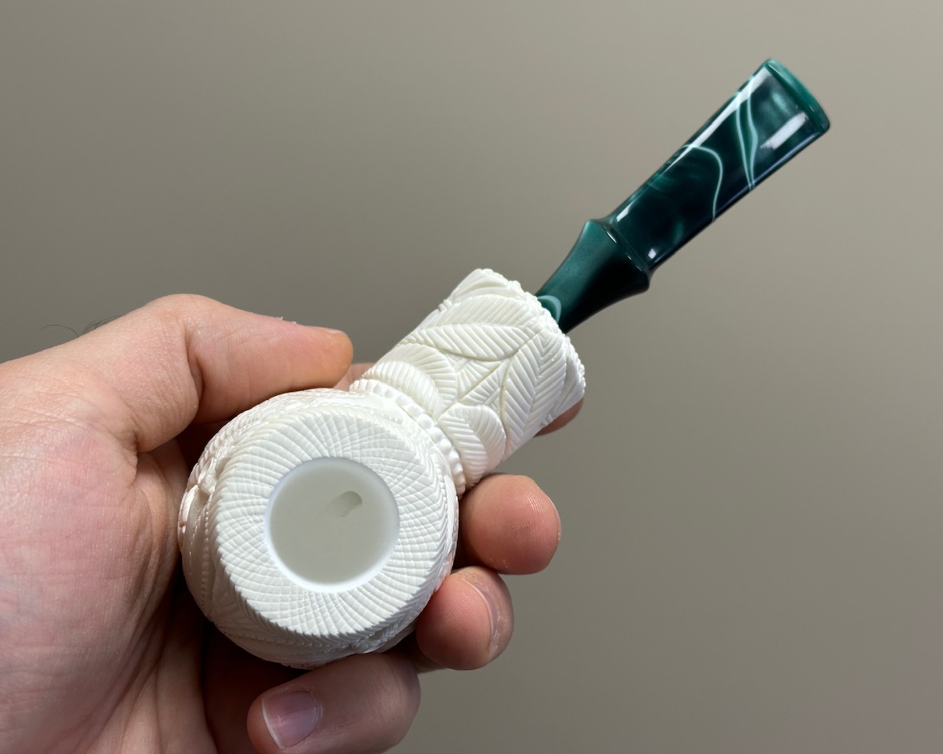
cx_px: 488
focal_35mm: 51
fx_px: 1423
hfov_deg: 36.6
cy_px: 381
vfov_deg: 29.7
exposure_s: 1/121
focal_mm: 6.86
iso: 64
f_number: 1.78
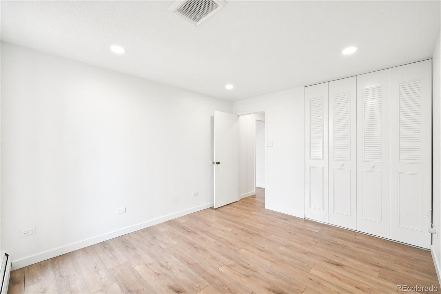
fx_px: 184
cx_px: 220
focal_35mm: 15
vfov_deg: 77.3
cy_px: 147
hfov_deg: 100.4
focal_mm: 10
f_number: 8
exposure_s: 1/50
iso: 800
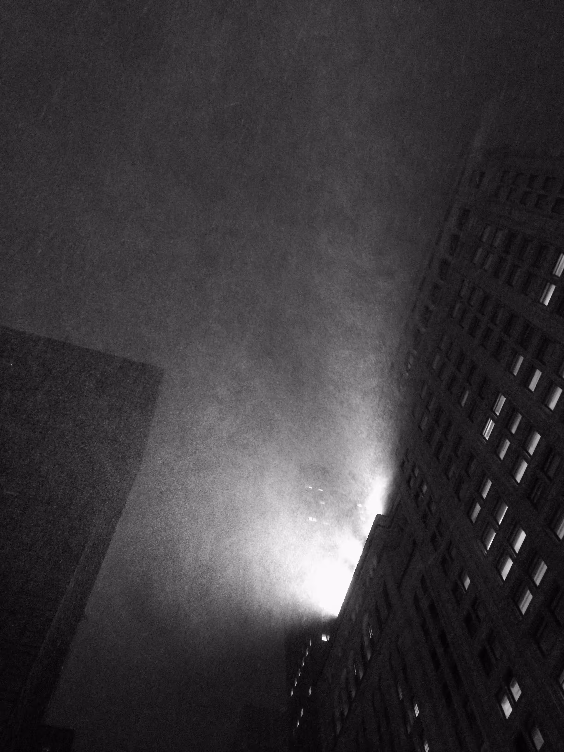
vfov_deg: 60.0
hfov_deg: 46.8
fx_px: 652
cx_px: 282
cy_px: 376
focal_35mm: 30
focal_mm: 4.12
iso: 200
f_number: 2.2
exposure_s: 1/30
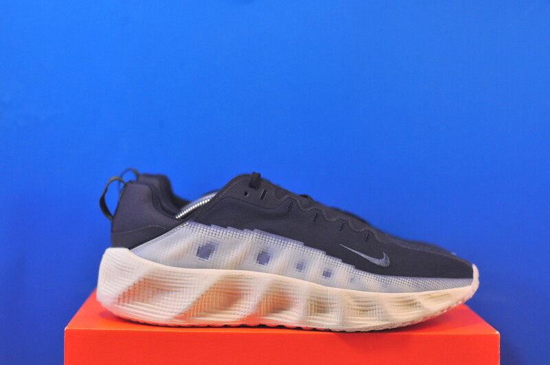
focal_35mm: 75
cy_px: 182
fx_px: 1144
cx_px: 275
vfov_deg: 18.1
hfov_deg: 27.0
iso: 250
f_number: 2.5
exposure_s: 1/320
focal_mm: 50
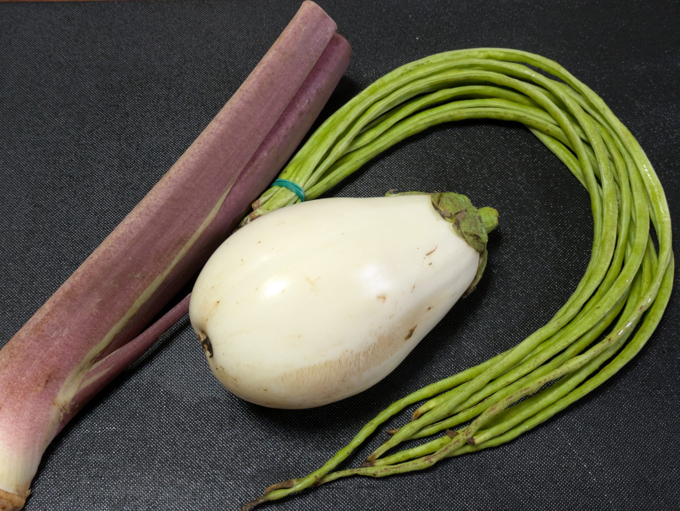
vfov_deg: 28.6
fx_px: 1002
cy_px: 256
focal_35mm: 51
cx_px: 340
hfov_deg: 37.5
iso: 184
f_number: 1.89
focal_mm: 5.43
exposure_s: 1/24
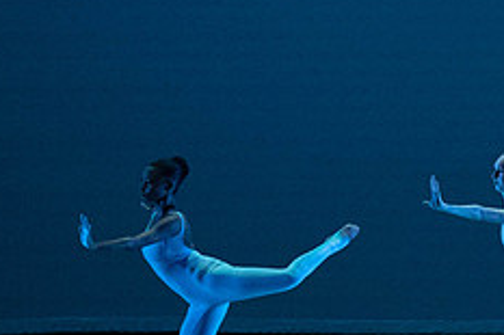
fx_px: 6379
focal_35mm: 456
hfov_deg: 4.5
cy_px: 161
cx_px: 595
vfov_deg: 3.0
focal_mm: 183
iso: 16000
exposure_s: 1/400
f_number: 5.6
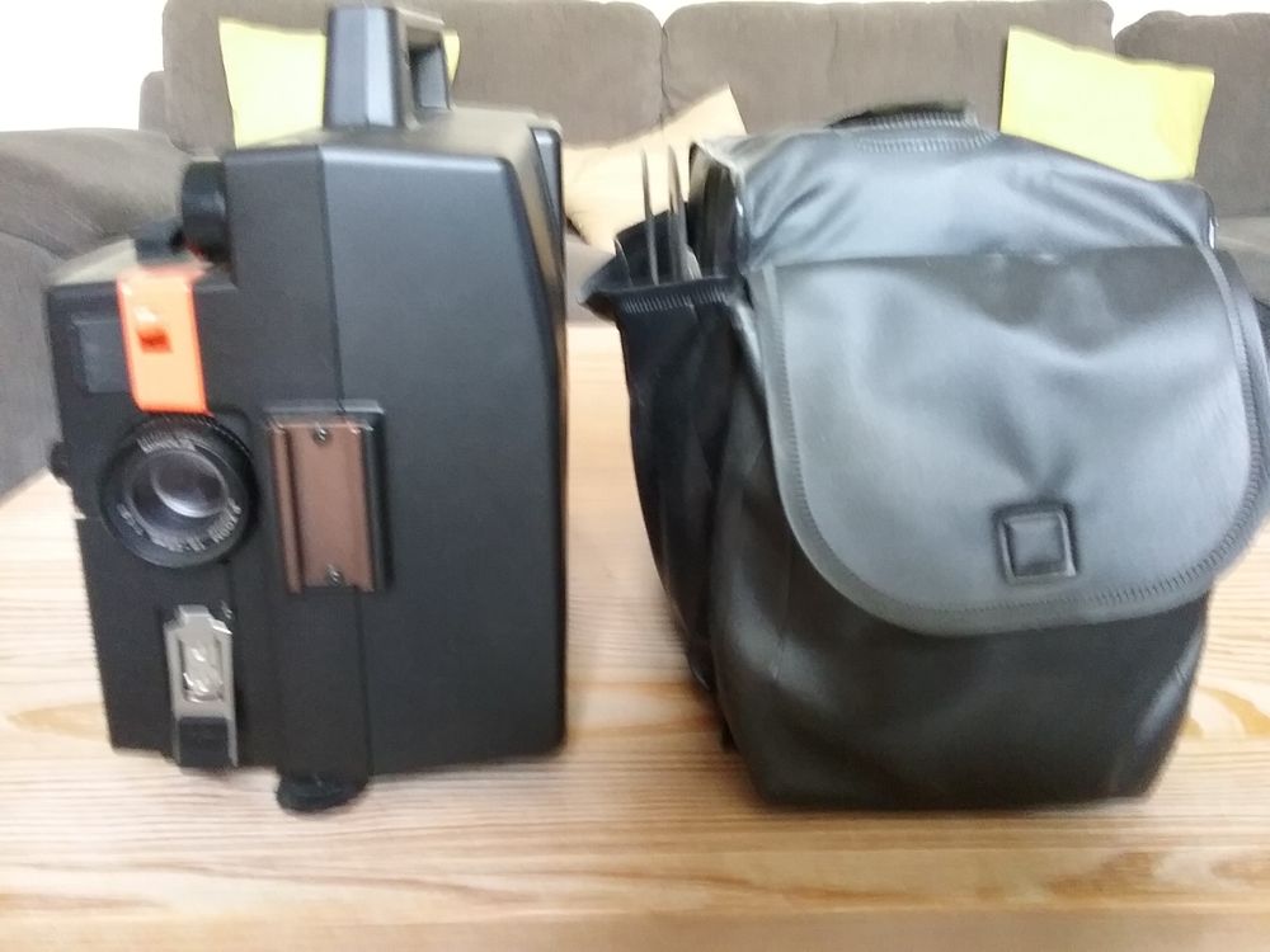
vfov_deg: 45.4
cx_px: 635
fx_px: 1137
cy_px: 476
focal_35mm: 31
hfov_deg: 58.4
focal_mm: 3.3
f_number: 2.2
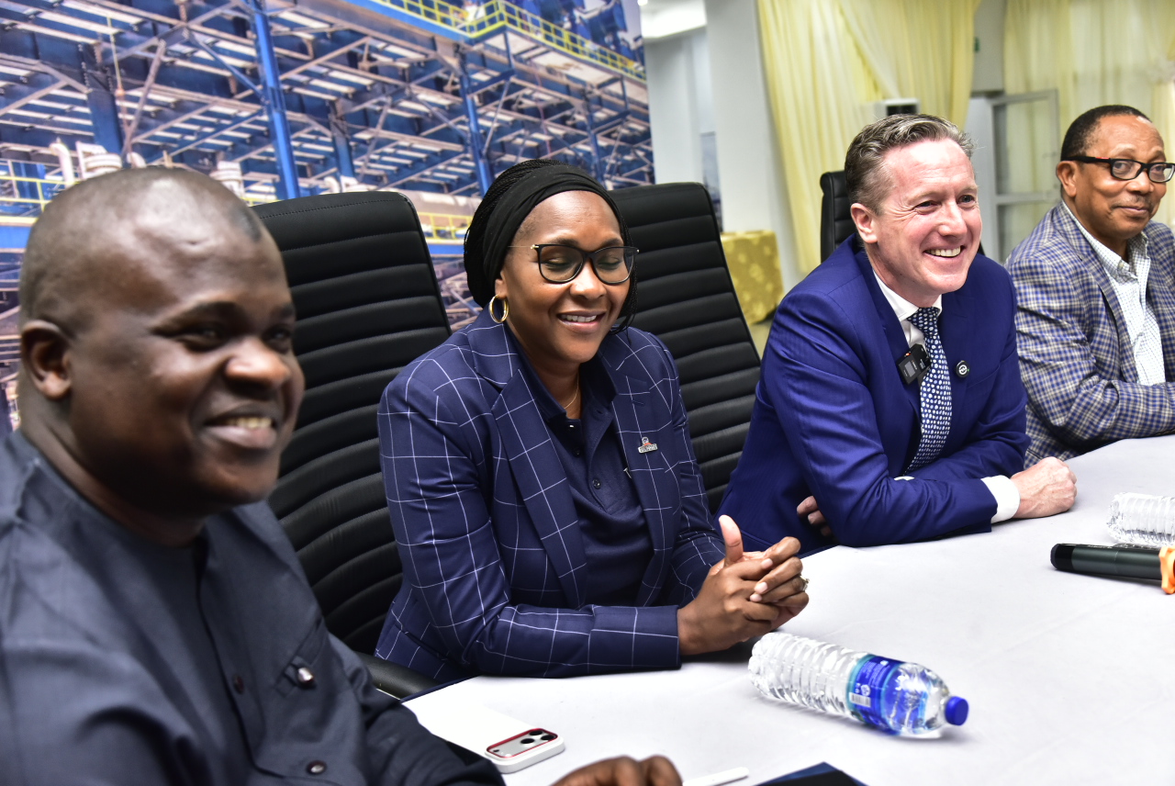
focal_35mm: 38
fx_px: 1241
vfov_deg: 35.1
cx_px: 588
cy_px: 393
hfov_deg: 50.7
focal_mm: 38
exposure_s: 1/100
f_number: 5
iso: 1600
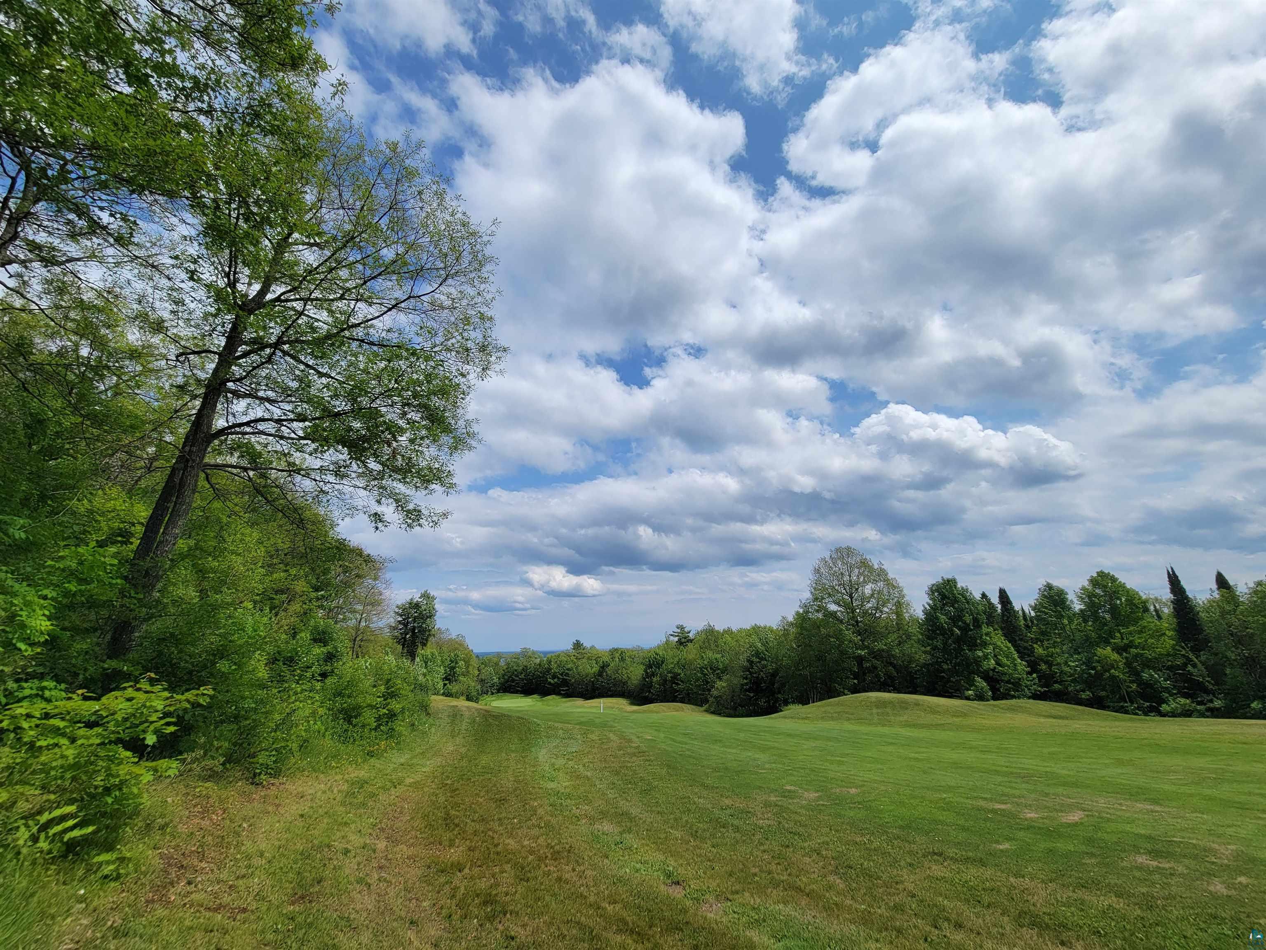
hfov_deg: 106.2
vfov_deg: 89.9
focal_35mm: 13
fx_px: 475
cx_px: 633
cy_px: 475
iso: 50
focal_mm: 2.2
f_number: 2.2
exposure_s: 1/3882
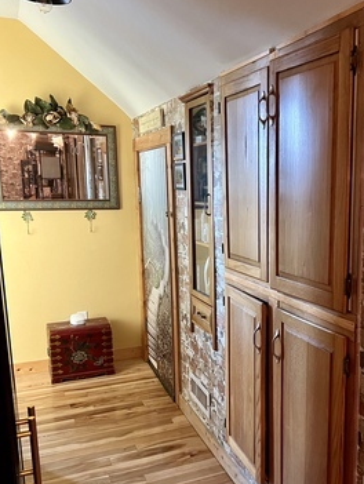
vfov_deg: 49.9
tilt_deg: -10.5
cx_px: 256
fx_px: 518
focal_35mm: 37
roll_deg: +0.0
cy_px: 281
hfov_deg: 38.1
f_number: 1.5
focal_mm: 5.7
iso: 500
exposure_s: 1/40
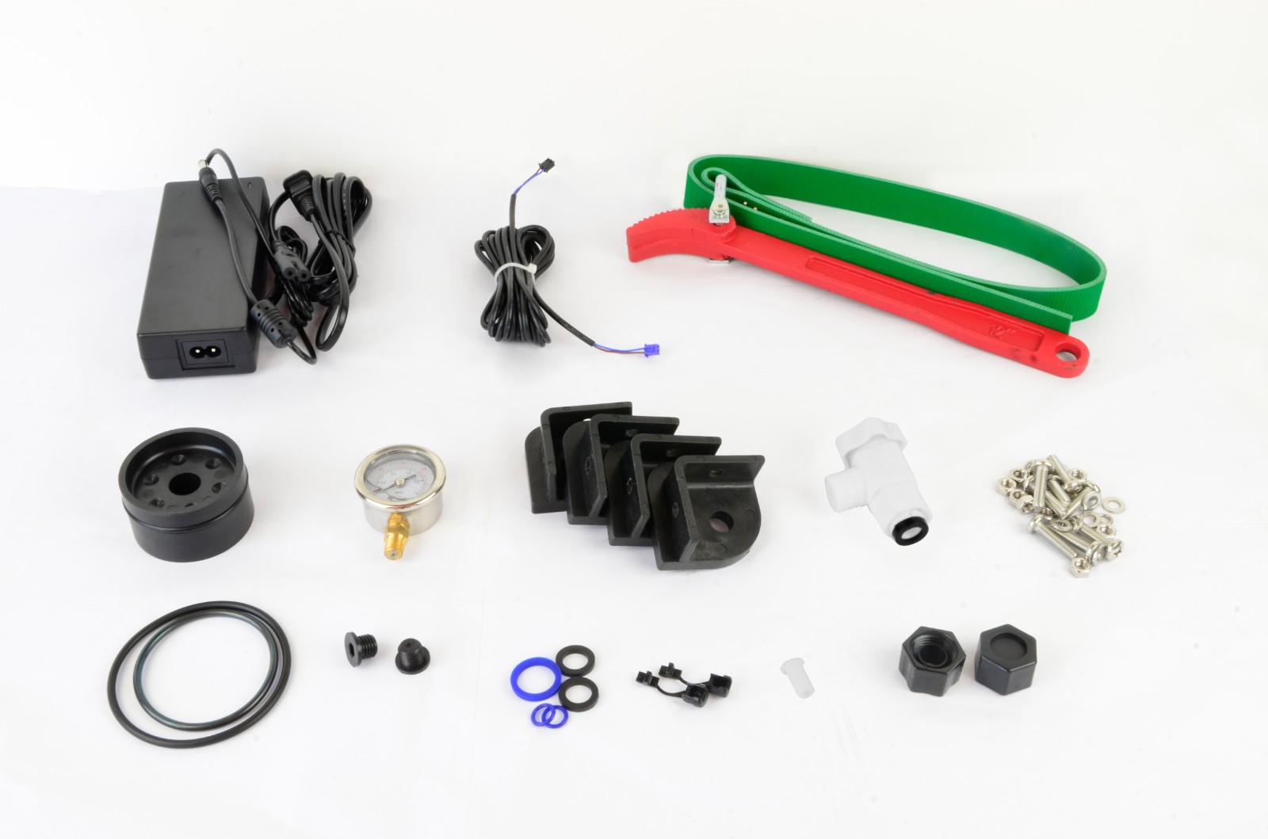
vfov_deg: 29.7
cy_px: 420
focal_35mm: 45
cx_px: 634
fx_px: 1581
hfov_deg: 43.7
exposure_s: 1
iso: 125
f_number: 29
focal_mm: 30
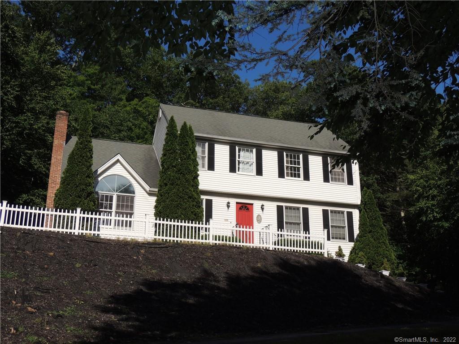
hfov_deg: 43.9
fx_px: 570
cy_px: 172
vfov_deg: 33.6
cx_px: 230
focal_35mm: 43
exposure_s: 1/1600
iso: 100
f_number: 3.8
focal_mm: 7.6
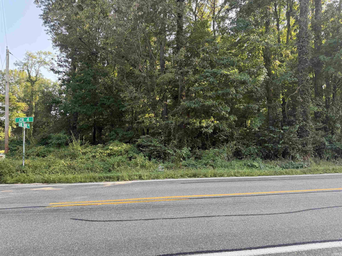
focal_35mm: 24
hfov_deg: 71.6
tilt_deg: +2.2
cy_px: 128
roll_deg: +0.8
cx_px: 171
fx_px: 237
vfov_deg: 56.8
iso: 80
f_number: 1.78
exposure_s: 1/272
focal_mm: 6.76
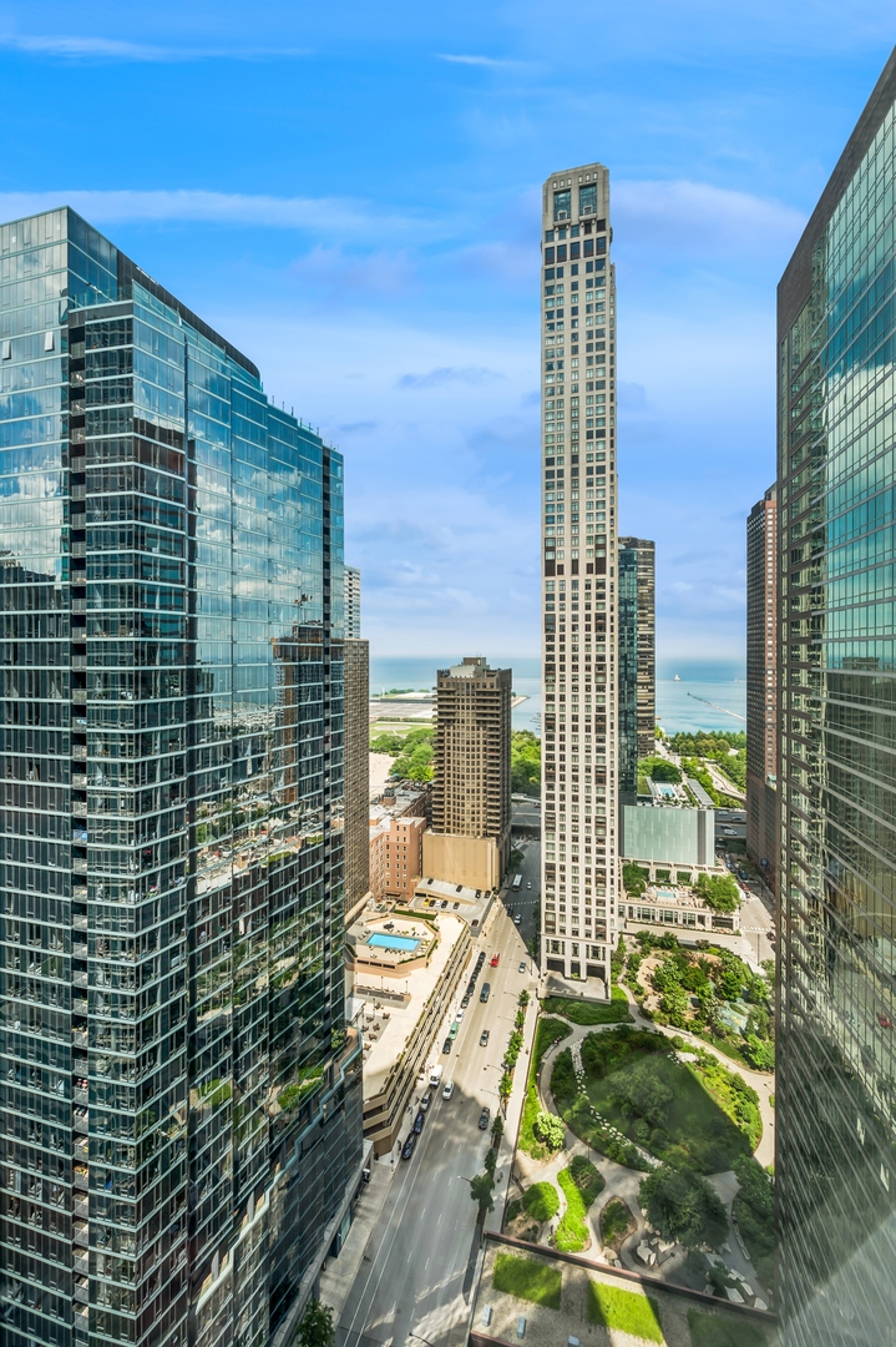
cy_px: 674
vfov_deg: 104.3
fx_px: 523
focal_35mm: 14
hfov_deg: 81.2
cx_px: 448
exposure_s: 1/50
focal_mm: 14
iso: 100
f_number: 10
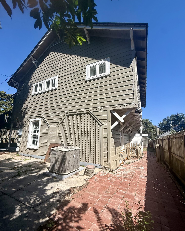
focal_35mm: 15
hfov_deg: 84.0
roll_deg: -1.2
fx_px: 103
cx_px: 93
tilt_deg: +8.2
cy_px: 124
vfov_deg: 96.6
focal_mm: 2.22
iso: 50
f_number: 2.2
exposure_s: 1/1848
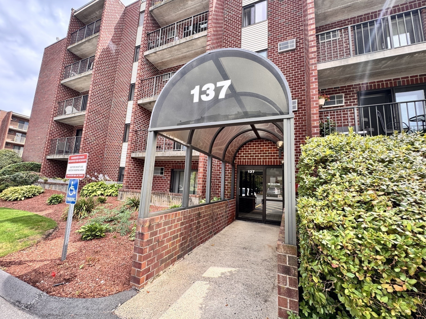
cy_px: 160
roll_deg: -2.3
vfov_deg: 85.7
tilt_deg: +7.9
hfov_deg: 102.1
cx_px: 213
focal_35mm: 14
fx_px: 172
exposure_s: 1/285
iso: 40
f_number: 2.2
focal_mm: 2.22
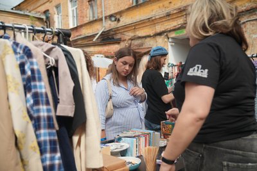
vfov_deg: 40.0
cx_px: 128
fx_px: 236
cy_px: 86
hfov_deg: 57.2
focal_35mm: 33
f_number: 2.8
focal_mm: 33
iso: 100
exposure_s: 1/125
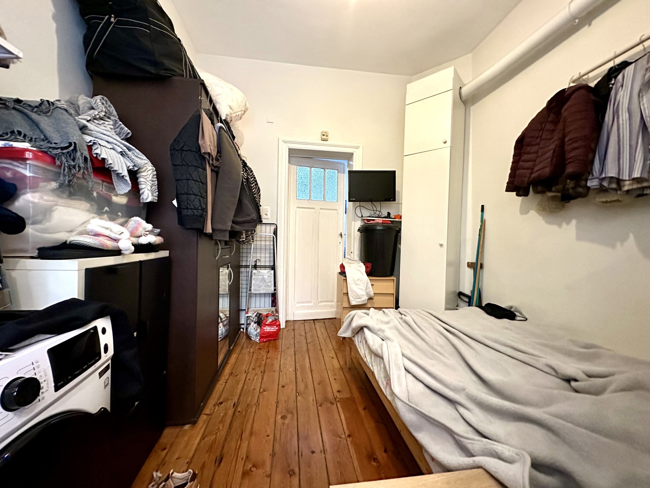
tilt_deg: +0.2
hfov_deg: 102.1
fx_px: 263
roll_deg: -0.8
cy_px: 244
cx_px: 325
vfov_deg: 85.7
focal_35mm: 14
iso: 1000
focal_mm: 2.22
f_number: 2.2
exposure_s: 1/50
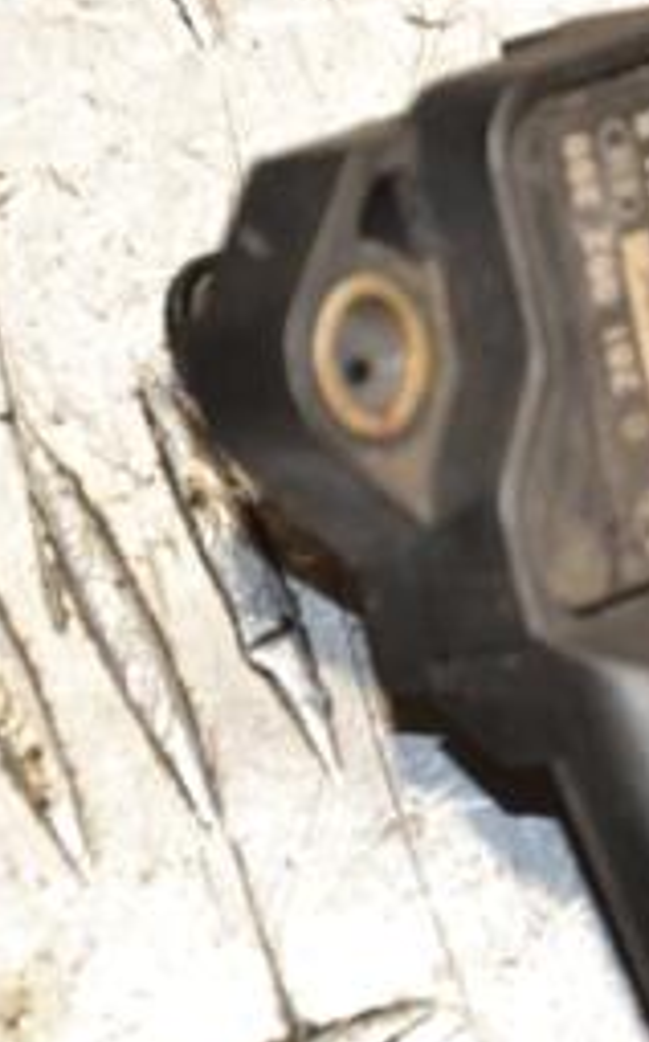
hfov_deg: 8.9
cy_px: 458
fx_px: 4082
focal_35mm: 144
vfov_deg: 14.5
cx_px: 922
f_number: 4.8
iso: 800
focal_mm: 40
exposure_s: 1/80
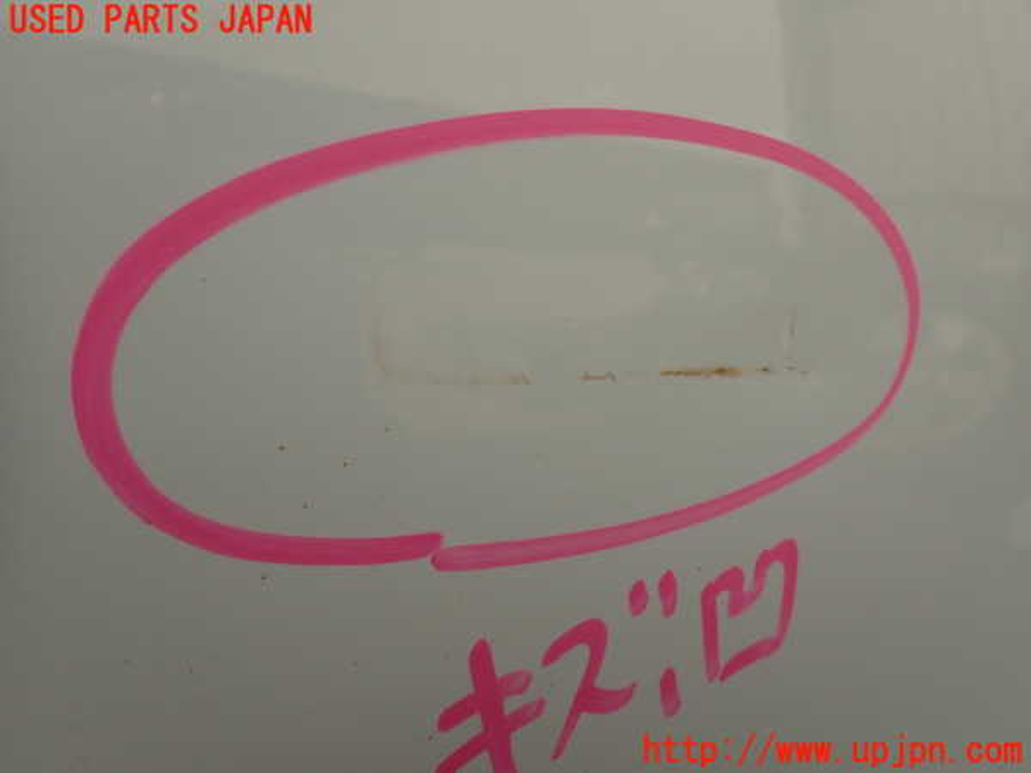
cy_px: 386
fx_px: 745
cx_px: 516
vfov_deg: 54.9
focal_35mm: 25
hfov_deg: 69.4
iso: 100
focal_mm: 4.5
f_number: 8
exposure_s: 1/250
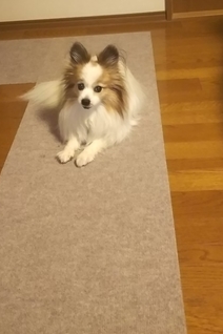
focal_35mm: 49
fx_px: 455
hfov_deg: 27.5
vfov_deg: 39.5
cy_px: 92
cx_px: 114
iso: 640
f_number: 2.2
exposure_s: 1/13
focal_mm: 4
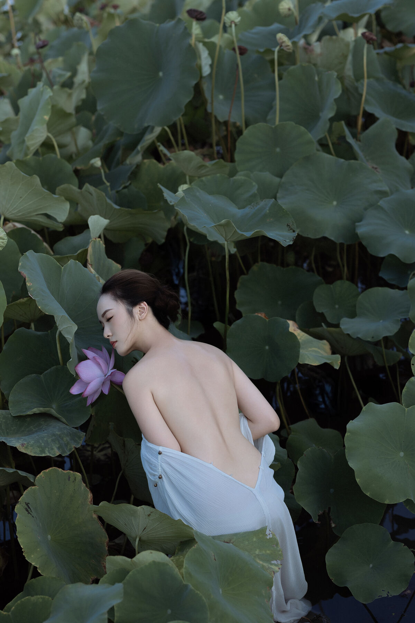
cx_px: 208
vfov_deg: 23.9
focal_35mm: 85
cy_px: 312
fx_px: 1470
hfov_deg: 16.1
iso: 125
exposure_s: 1/250
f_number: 4
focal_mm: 85
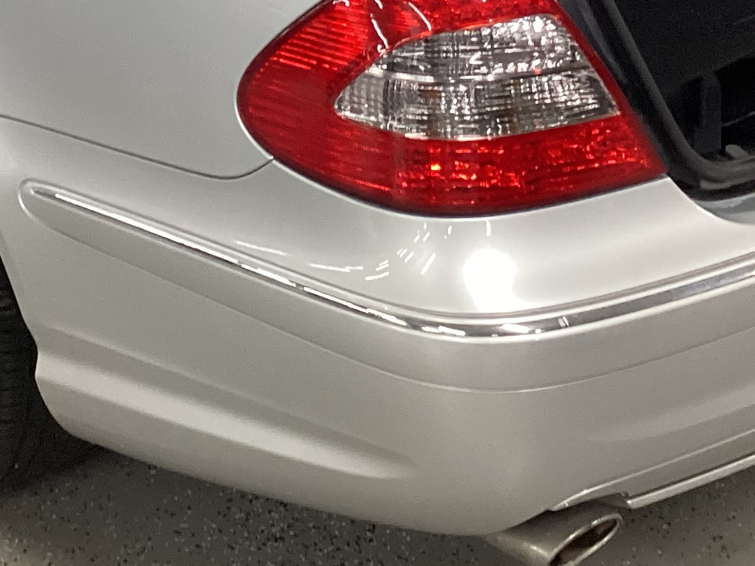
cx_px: 268
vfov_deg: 15.7
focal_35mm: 90
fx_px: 1963
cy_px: -146
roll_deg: -1.6
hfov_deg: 21.7
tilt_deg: -17.7
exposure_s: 1/50
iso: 250
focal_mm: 3.3
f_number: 2.4
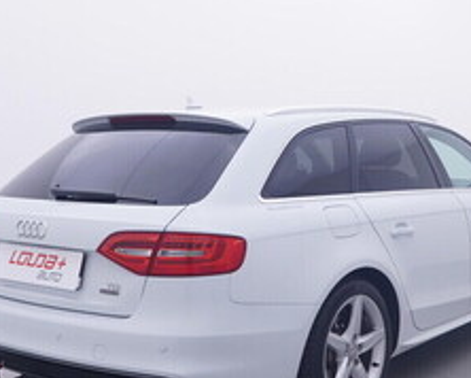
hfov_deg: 35.1
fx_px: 728
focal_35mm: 52
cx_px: 353
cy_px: 190
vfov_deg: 29.1
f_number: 5
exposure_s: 1/80
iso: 200
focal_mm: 15
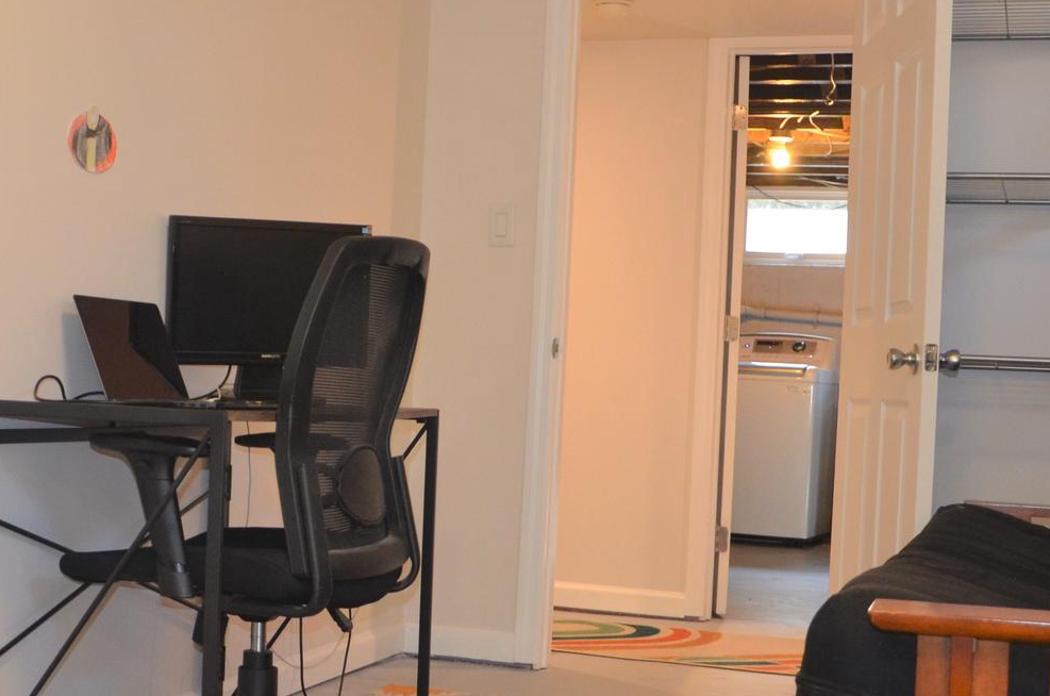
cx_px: 344
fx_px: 1630
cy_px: 350
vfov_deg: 24.1
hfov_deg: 35.3
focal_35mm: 56
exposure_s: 1/60
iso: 800
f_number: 3.5
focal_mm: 18
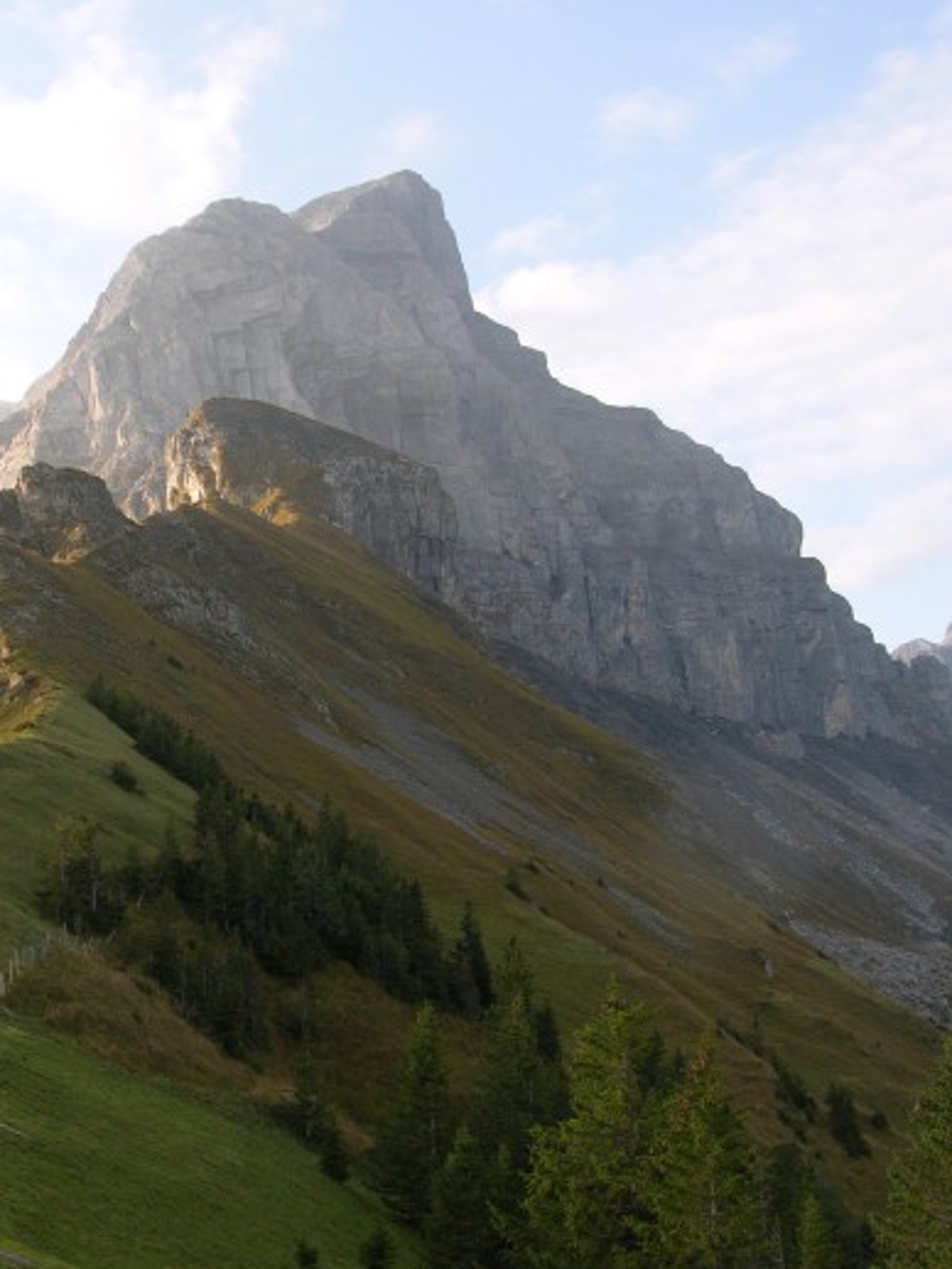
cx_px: 275
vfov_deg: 36.8
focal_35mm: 52
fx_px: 1906
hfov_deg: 27.8
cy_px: 675
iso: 50
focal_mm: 8.9
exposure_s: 1/81.1
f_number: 4.5
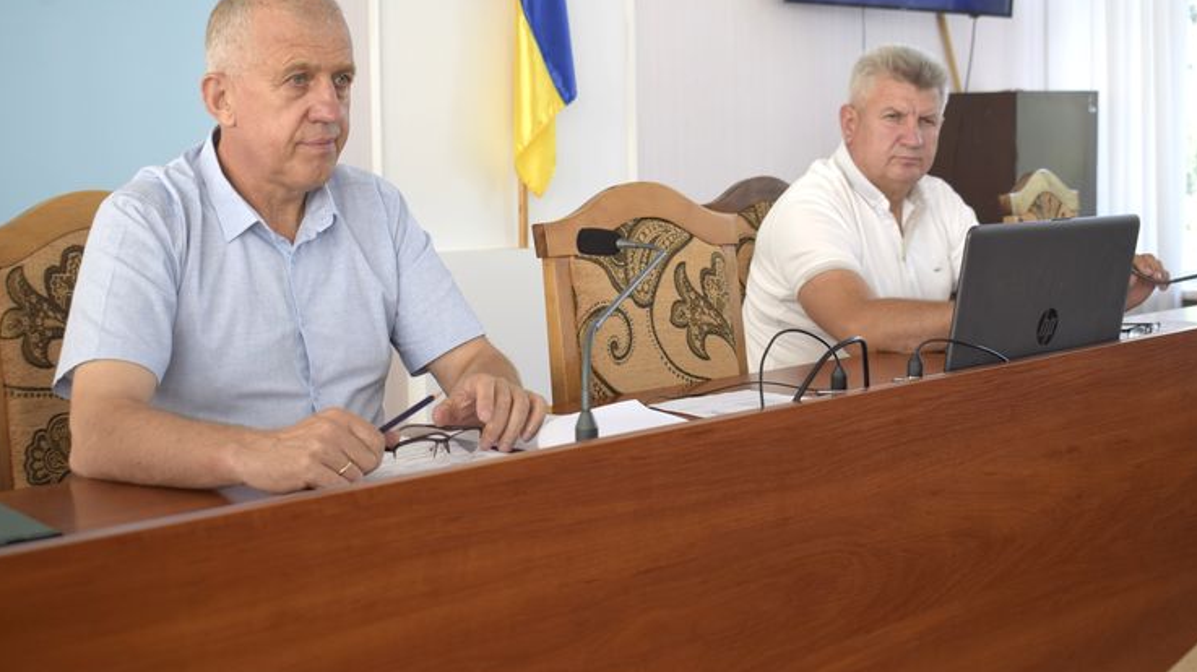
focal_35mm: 48
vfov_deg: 24.9
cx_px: 593
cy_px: 286
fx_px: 1523
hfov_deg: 42.9
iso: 400
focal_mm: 30
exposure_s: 1/125
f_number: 5.6
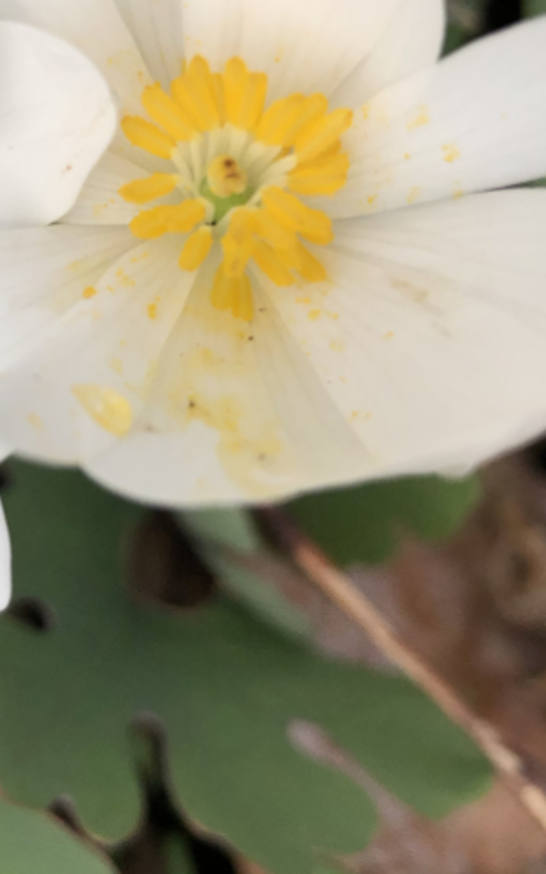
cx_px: -102
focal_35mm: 62
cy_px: 387
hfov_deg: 19.7
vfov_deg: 32.9
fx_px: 1477
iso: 20
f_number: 1.8
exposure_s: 1/762
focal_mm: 4
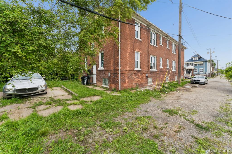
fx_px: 90
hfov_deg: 104.3
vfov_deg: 81.2
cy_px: 77
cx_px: 116
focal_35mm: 14
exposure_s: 1/8
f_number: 22
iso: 100
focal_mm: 14
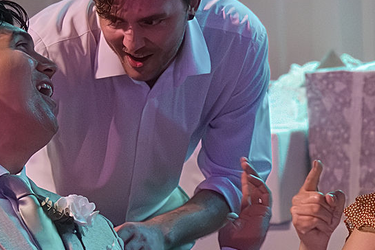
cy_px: 200
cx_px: 259
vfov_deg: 7.8
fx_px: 1834
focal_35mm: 176
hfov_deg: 11.7
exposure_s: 1/160
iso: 12800
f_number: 3.2
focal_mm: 60
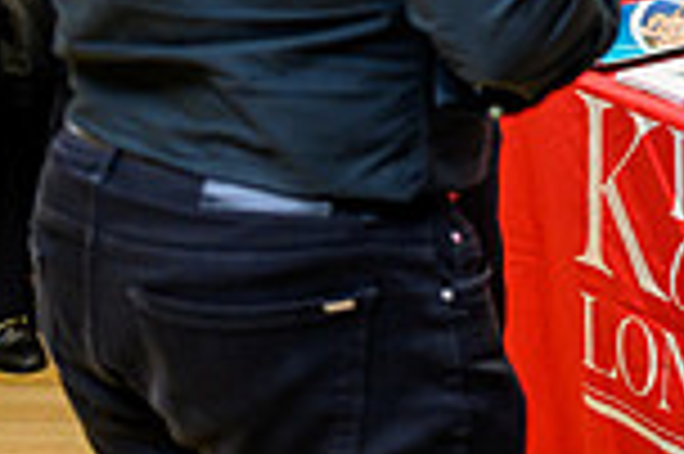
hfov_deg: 13.7
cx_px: 1238
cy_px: -348
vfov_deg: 9.7
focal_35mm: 134
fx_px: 2543
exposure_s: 1/200
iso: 500
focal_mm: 35
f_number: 2
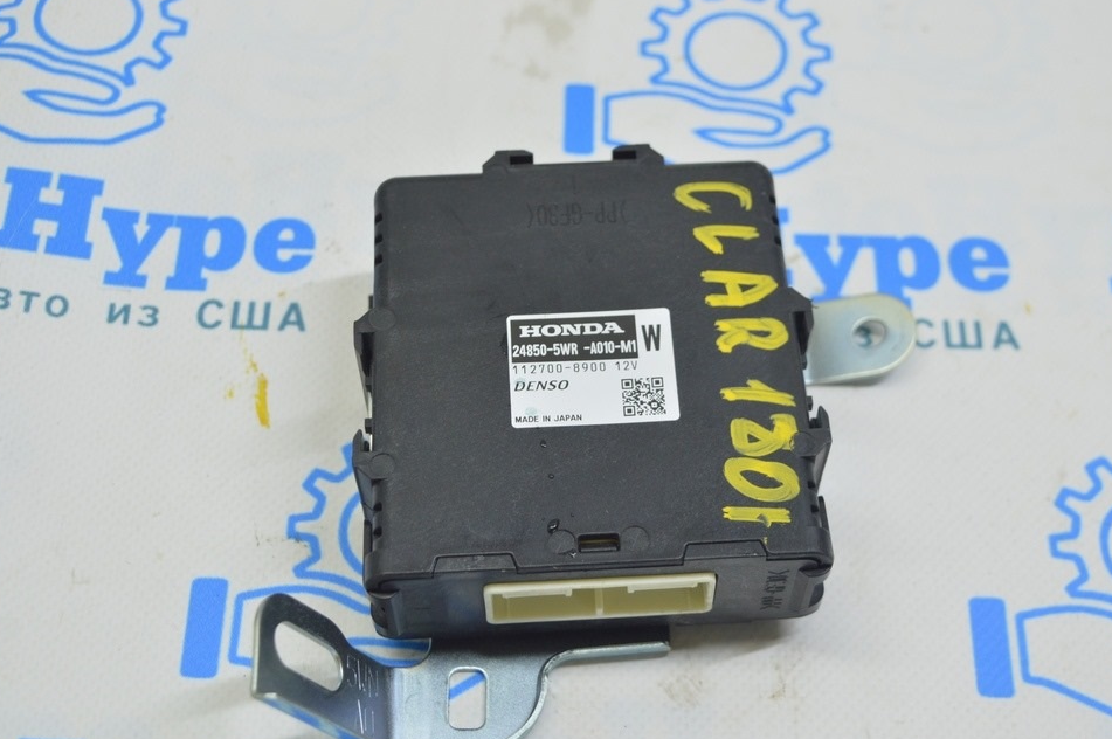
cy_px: 385
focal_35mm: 57
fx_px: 1745
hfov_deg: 35.4
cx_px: 544
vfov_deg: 23.9
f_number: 5.6
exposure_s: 1/25
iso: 400
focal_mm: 35
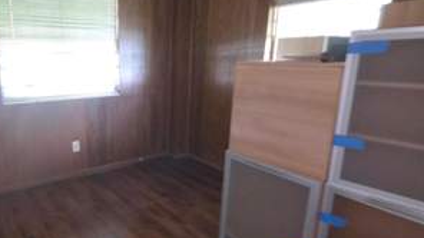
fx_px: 258
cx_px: 127
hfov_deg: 75.2
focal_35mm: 23
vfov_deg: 49.4
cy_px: 125
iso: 320
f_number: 2.2
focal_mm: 2.2
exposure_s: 1/8
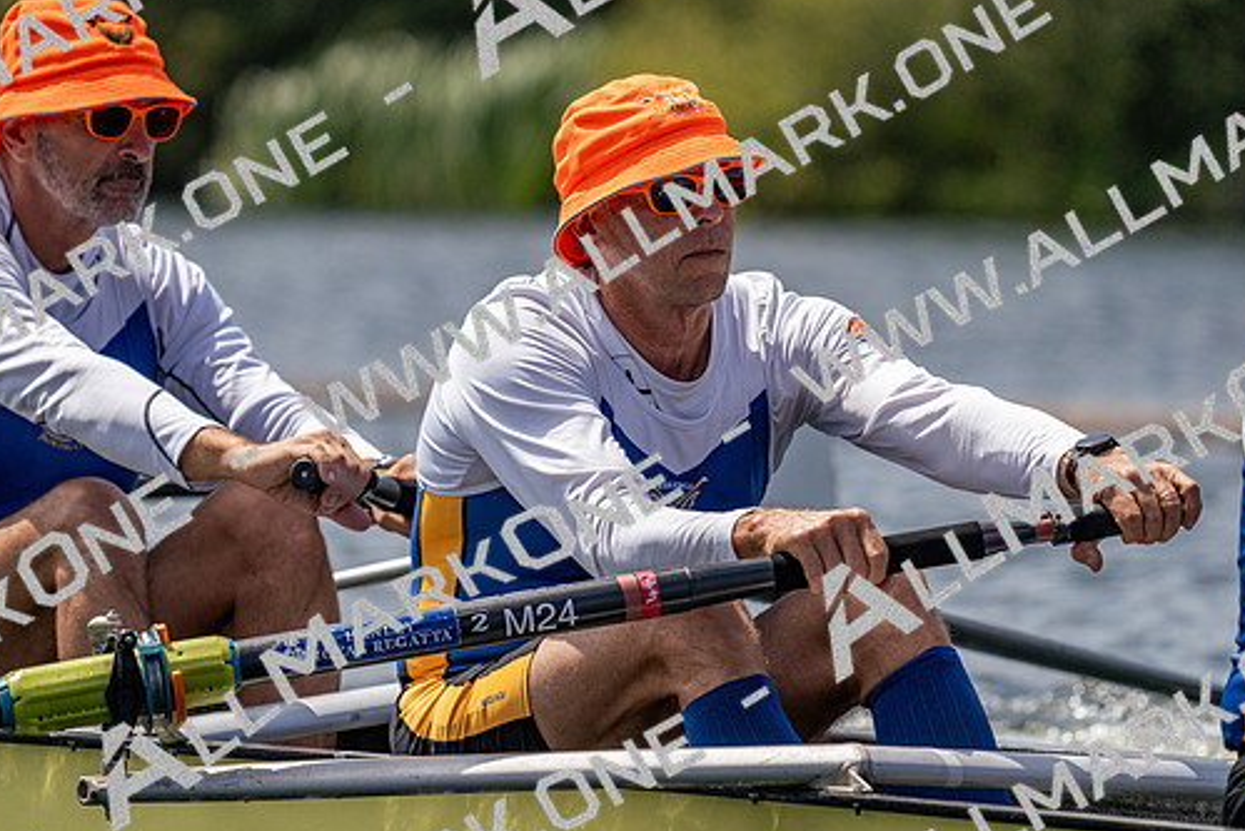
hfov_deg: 4.9
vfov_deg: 3.3
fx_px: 14425
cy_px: 445
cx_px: 609
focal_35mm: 417
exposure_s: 1/2000
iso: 200
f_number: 6.3
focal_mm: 359
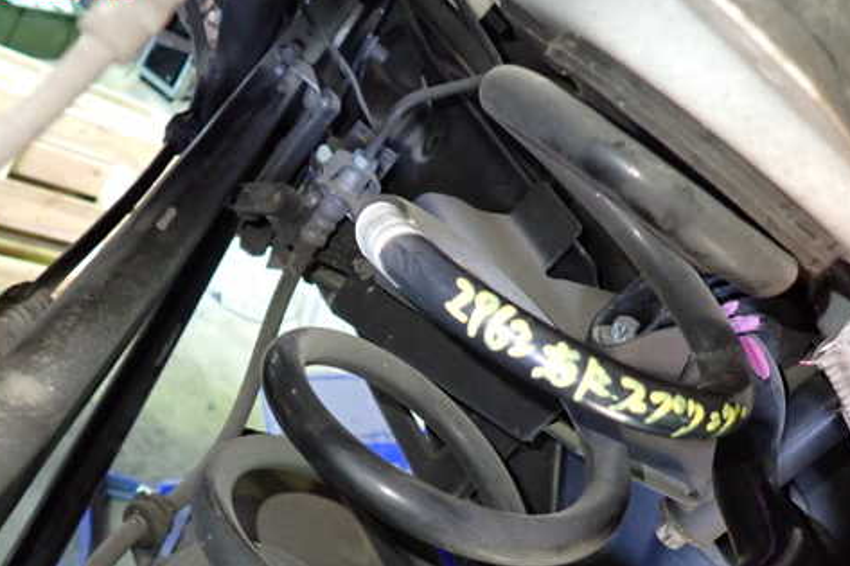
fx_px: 779
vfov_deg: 39.6
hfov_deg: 56.9
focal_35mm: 33
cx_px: 345
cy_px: 368
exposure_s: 1/30
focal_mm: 4.5
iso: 800
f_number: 2
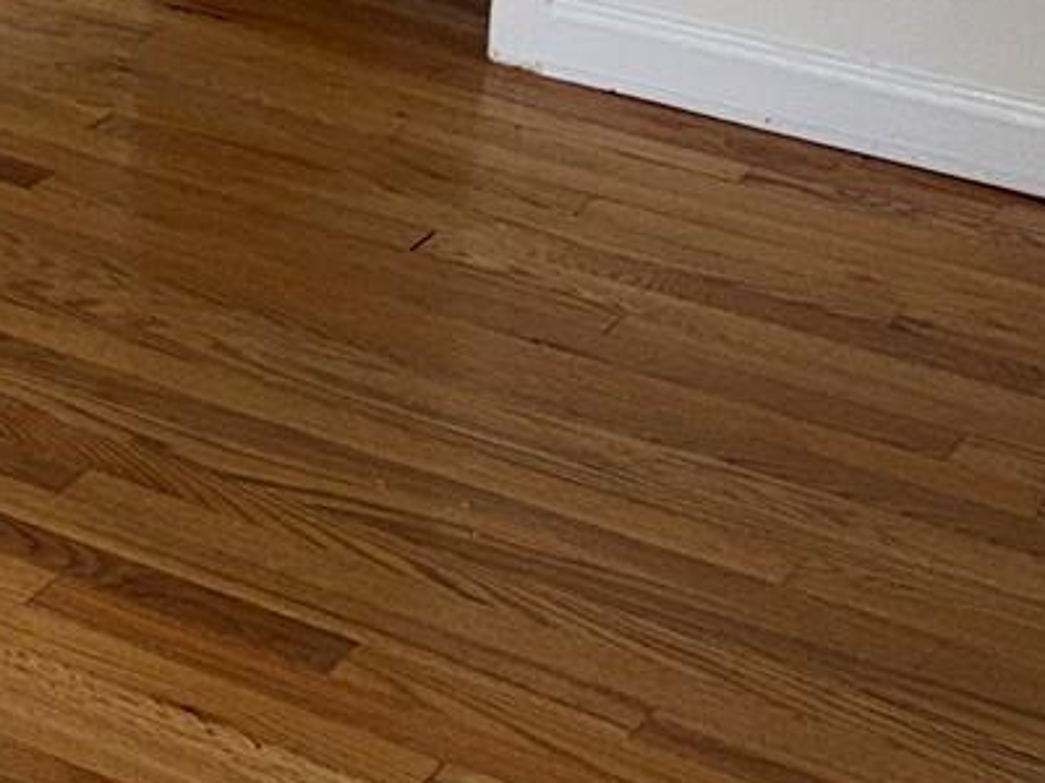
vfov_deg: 11.3
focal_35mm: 123
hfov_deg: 13.4
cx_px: -1157
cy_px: -561
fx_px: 3713
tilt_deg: -14.6
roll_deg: +0.5
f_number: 1.78
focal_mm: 6.76
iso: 50
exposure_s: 1/176
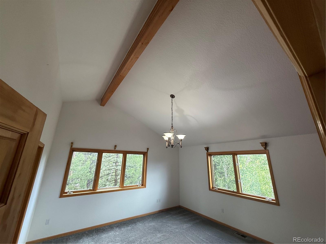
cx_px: 163
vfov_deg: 85.7
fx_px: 132
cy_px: 122
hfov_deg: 102.1
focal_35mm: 14
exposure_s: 1/120
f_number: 2.2
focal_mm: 2.22
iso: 200
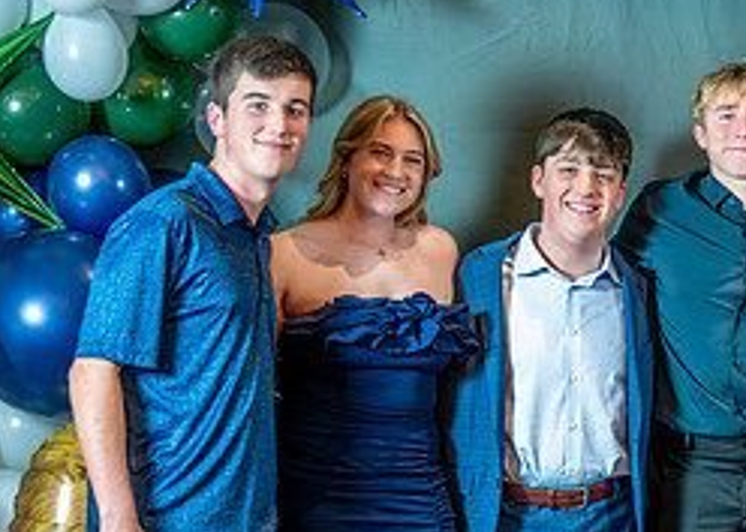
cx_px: 841
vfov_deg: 11.3
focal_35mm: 126
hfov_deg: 15.5
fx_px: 2669
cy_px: 456
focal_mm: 50
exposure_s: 1/400
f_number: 1.2
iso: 1600
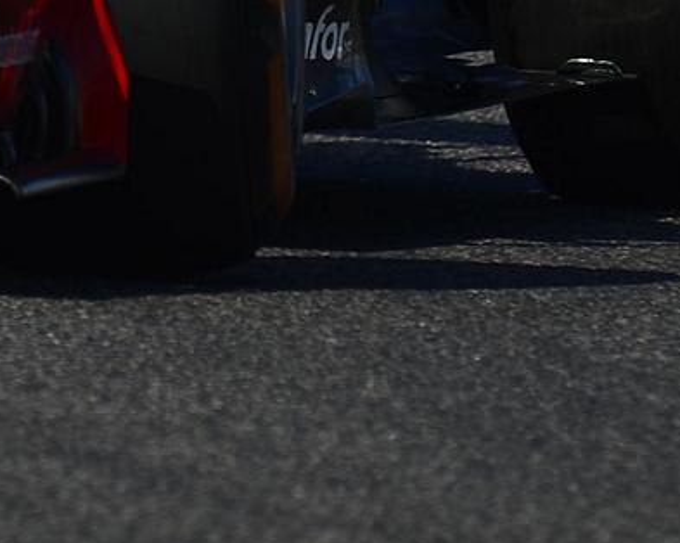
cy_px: -177
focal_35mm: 2445
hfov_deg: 0.8
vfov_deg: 0.6
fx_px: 49182
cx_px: -138
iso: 200
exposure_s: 1/1250
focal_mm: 500
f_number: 8
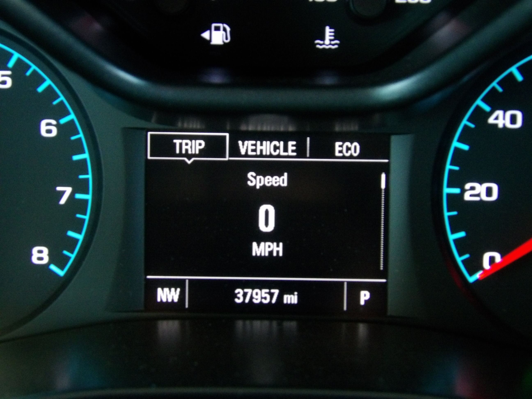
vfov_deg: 20.4
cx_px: 266
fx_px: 1107
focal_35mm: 72
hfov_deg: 27.0
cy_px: 200
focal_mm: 13
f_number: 4.1
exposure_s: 1/18
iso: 800
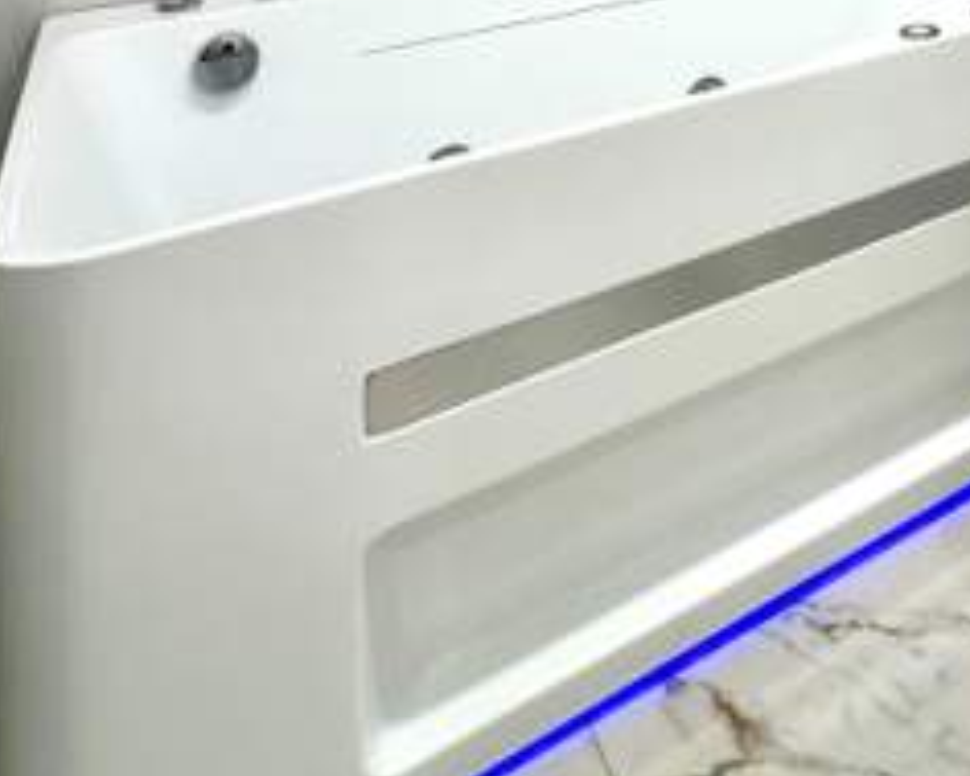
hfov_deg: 44.1
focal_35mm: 37
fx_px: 1063
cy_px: -333
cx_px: 896
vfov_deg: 28.8
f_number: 2.2
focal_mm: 2.22
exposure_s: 1/120
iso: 64
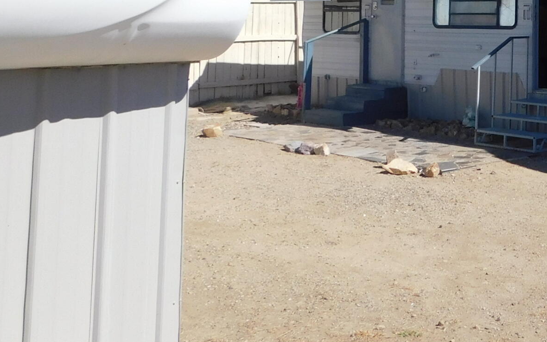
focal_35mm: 62
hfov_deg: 29.0
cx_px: 639
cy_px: -43
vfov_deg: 19.9
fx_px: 924
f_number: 6
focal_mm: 4
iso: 125
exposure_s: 1/500
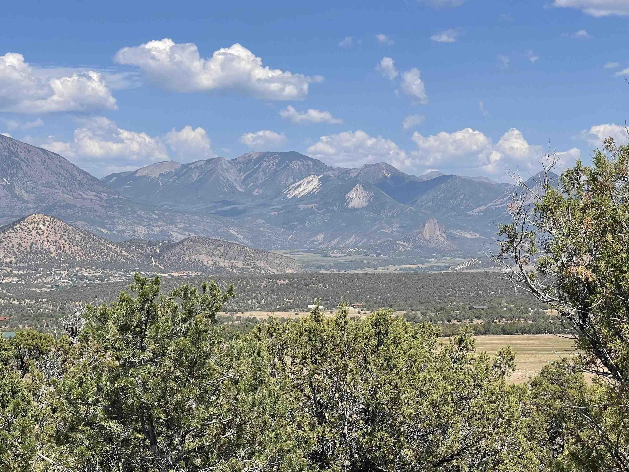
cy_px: 240
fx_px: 1327
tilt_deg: +0.5
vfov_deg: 20.2
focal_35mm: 73
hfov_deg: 26.7
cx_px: 302
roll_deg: -0.6
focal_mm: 7.5
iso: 20
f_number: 2.2
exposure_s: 1/1597
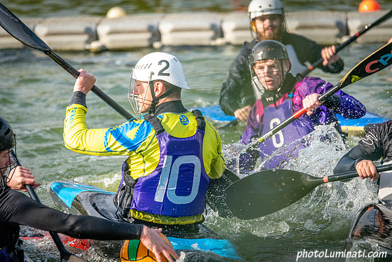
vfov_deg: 3.4
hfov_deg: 5.2
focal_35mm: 400
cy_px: 131
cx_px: 196
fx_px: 4356
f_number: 8
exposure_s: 1/3200
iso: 2500
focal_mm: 400
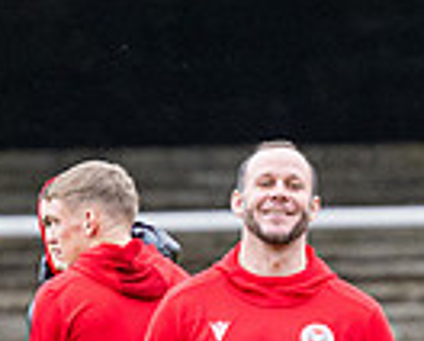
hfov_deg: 1.7
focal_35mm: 1151
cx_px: 420
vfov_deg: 1.3
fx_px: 14465
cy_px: 431
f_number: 2.8
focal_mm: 160
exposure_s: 1/1000
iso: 1000
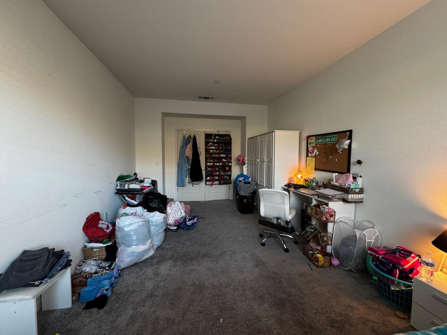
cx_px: 224
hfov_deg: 102.1
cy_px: 168
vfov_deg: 85.7
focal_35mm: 14
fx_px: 181
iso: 400
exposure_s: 1/60
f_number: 2.2
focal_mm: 2.22
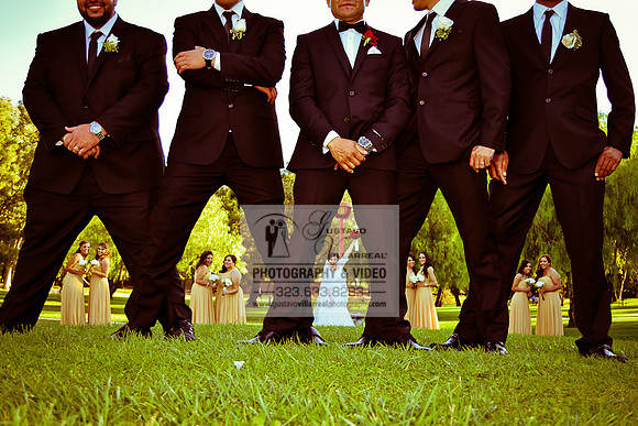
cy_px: 213
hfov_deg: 49.5
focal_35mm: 39
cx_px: 319
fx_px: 691
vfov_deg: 34.2
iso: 200
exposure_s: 1/160
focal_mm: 26
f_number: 5
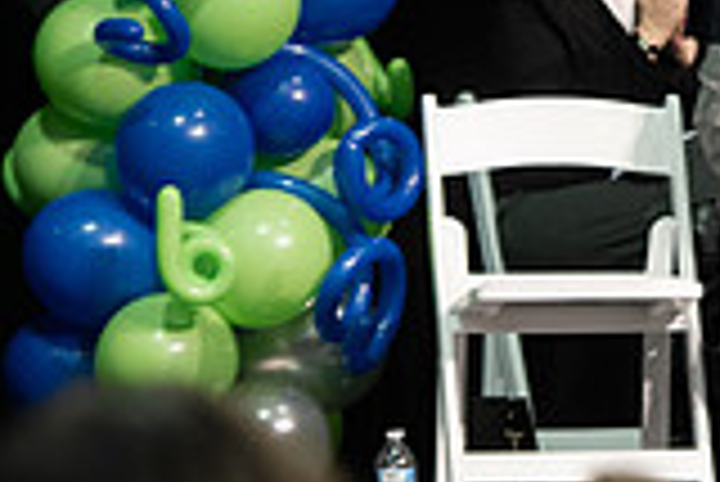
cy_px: -83
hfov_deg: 4.6
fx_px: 8848
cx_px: 1251
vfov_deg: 3.1
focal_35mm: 442
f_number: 3.2
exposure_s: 1/200
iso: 1250
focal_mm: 122
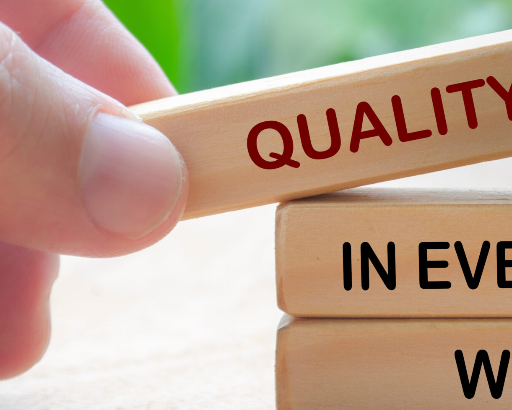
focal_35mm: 162
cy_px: 196
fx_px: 2455
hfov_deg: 11.8
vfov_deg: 9.5
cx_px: 481
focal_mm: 55
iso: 100
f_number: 8
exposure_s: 1/20
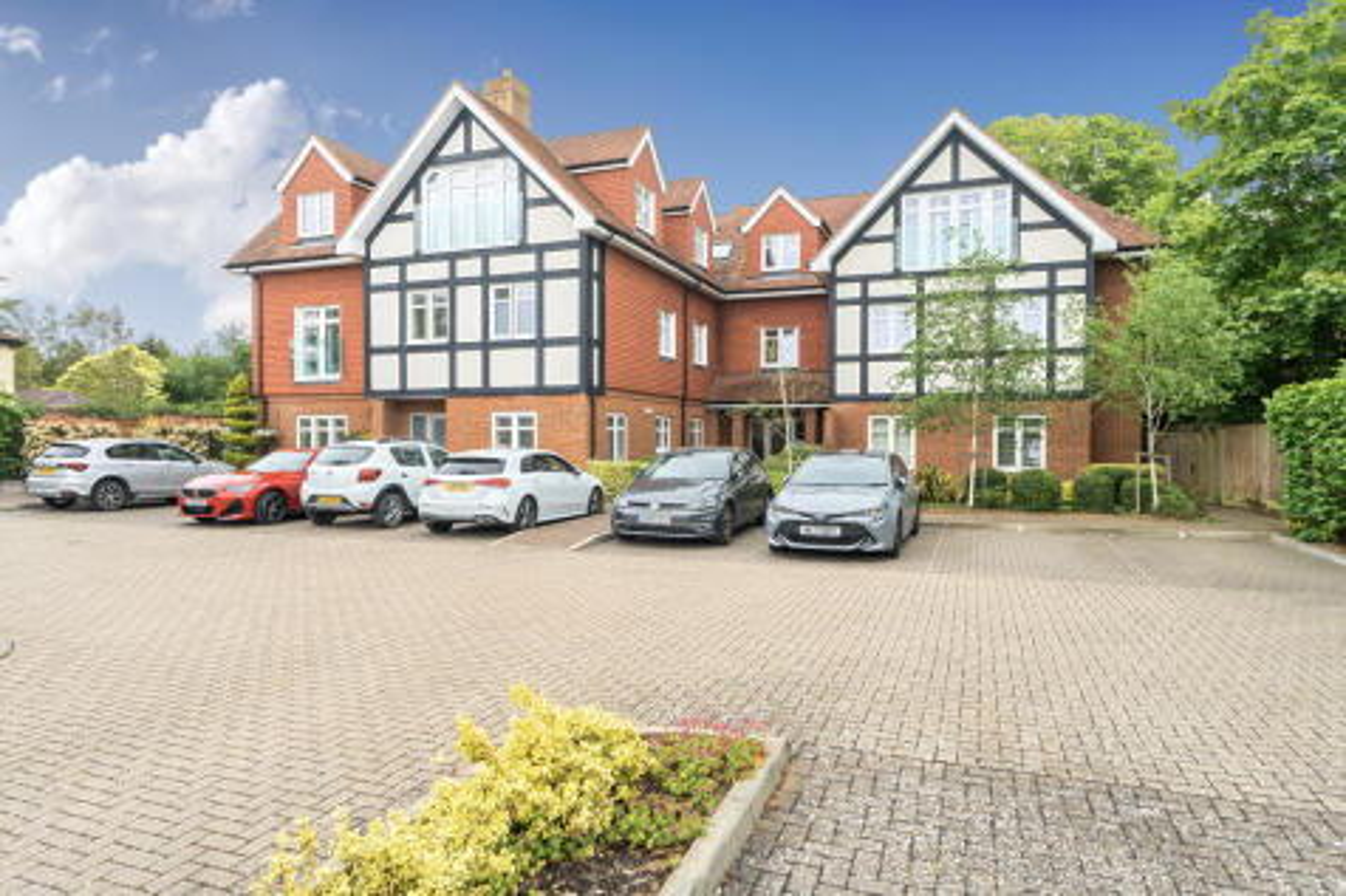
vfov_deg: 64.5
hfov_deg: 86.9
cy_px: 448
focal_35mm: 19
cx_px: 673
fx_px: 710
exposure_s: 1/250
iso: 400
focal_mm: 13
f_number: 8
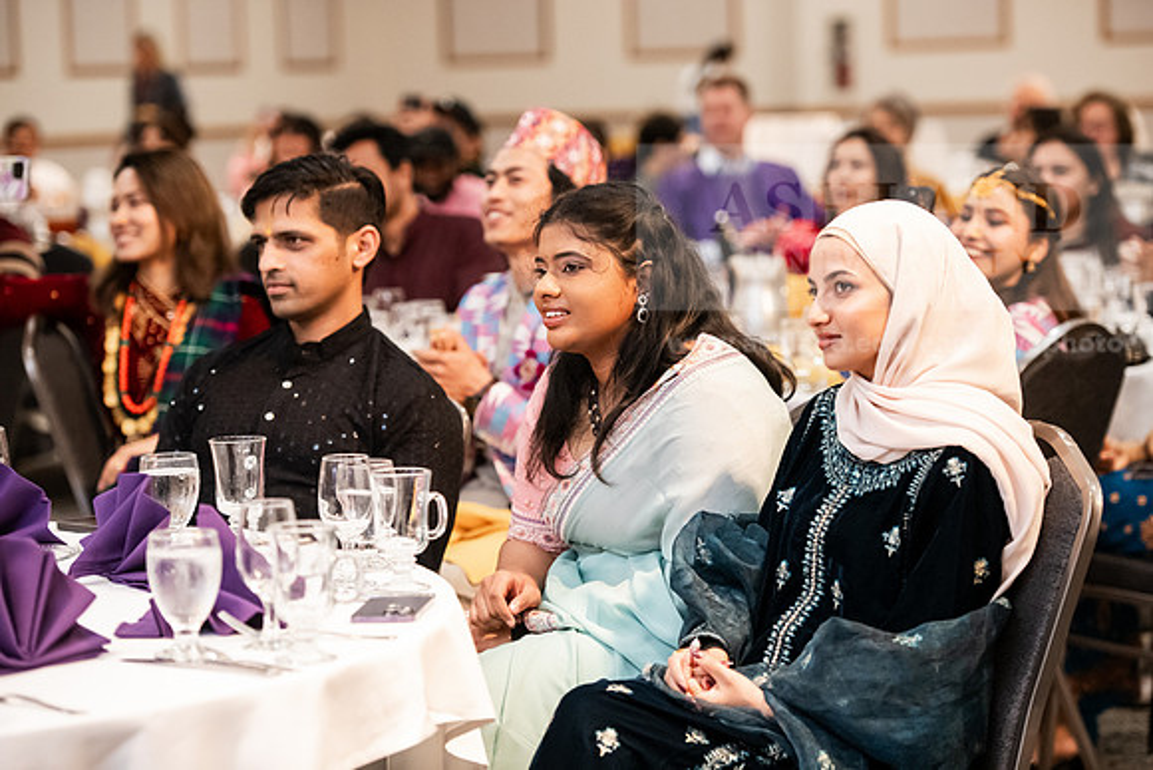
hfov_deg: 18.3
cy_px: 385
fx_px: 3588
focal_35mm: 112
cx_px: 576
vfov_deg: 12.2
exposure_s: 1/200
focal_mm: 112
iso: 4000
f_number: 3.2
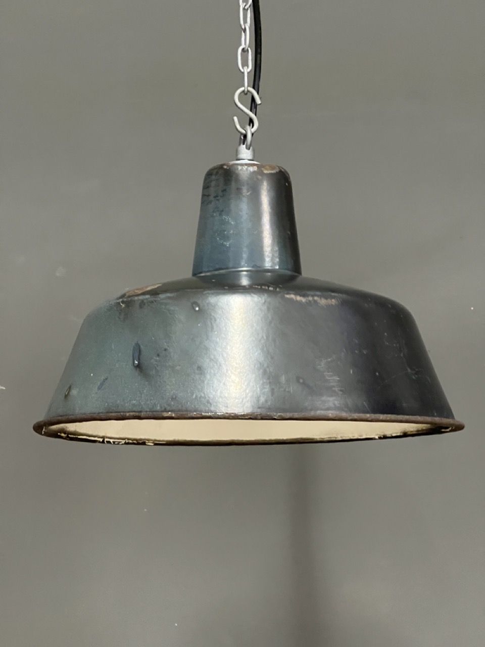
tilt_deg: +9.6
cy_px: 324
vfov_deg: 25.3
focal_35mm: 77
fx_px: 1438
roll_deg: +1.2
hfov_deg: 19.1
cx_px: 242
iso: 800
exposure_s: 1/25
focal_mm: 9
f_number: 2.8
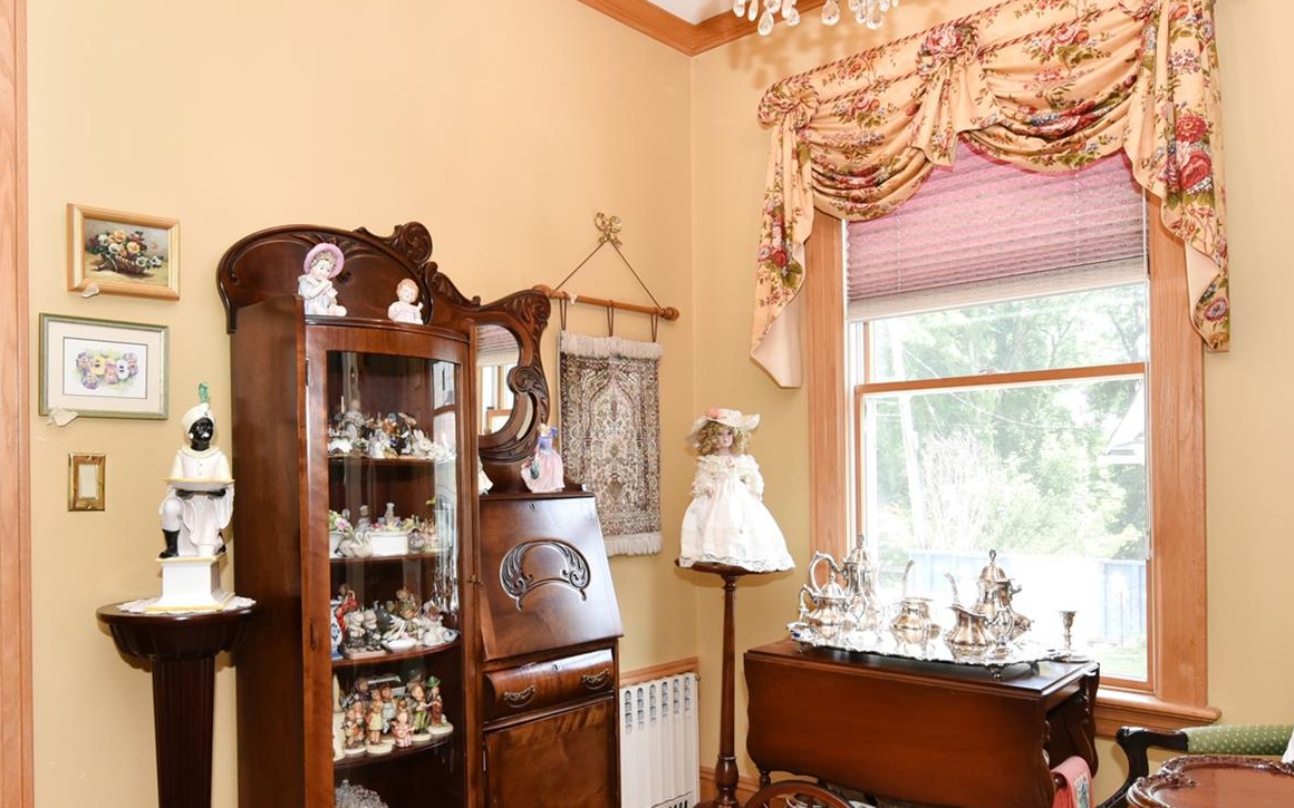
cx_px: 550
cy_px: 487
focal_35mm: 27
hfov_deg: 68.0
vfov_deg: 45.8
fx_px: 952
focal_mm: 15
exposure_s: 1/100
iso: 1600
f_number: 8
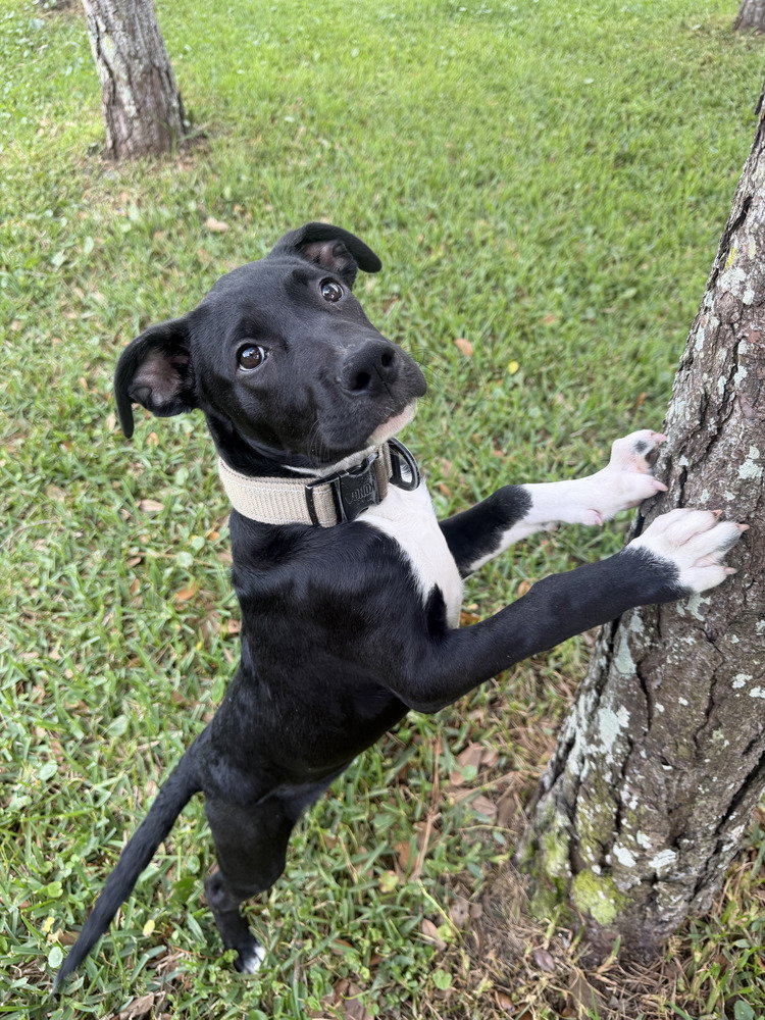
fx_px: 707
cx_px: 382
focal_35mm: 24
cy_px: 510
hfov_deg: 56.8
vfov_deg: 71.6
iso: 64
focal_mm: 6.76
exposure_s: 1/190
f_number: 1.78
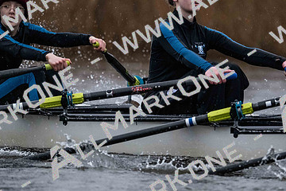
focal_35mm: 645
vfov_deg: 2.1
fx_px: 5124
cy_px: 57
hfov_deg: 3.2
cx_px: 211
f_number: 4.5
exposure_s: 1/1600
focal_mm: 400
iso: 6400
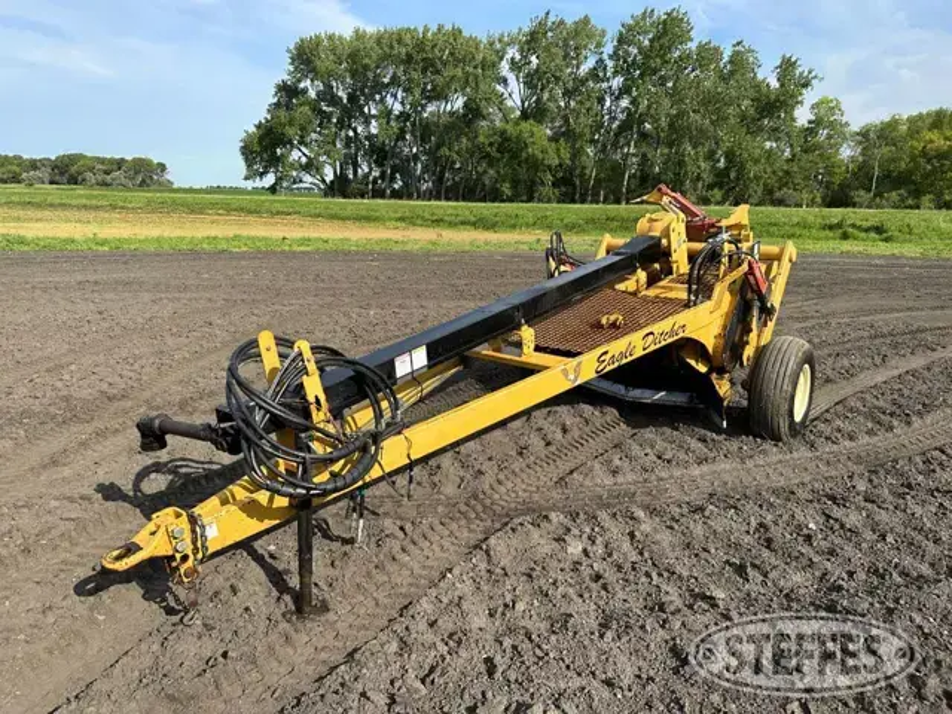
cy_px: 357
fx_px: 660
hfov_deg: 71.6
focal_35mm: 24
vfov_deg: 56.8
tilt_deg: -14.6
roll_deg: -1.1
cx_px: 476
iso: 80
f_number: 1.78
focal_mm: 6.86
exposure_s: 1/2591
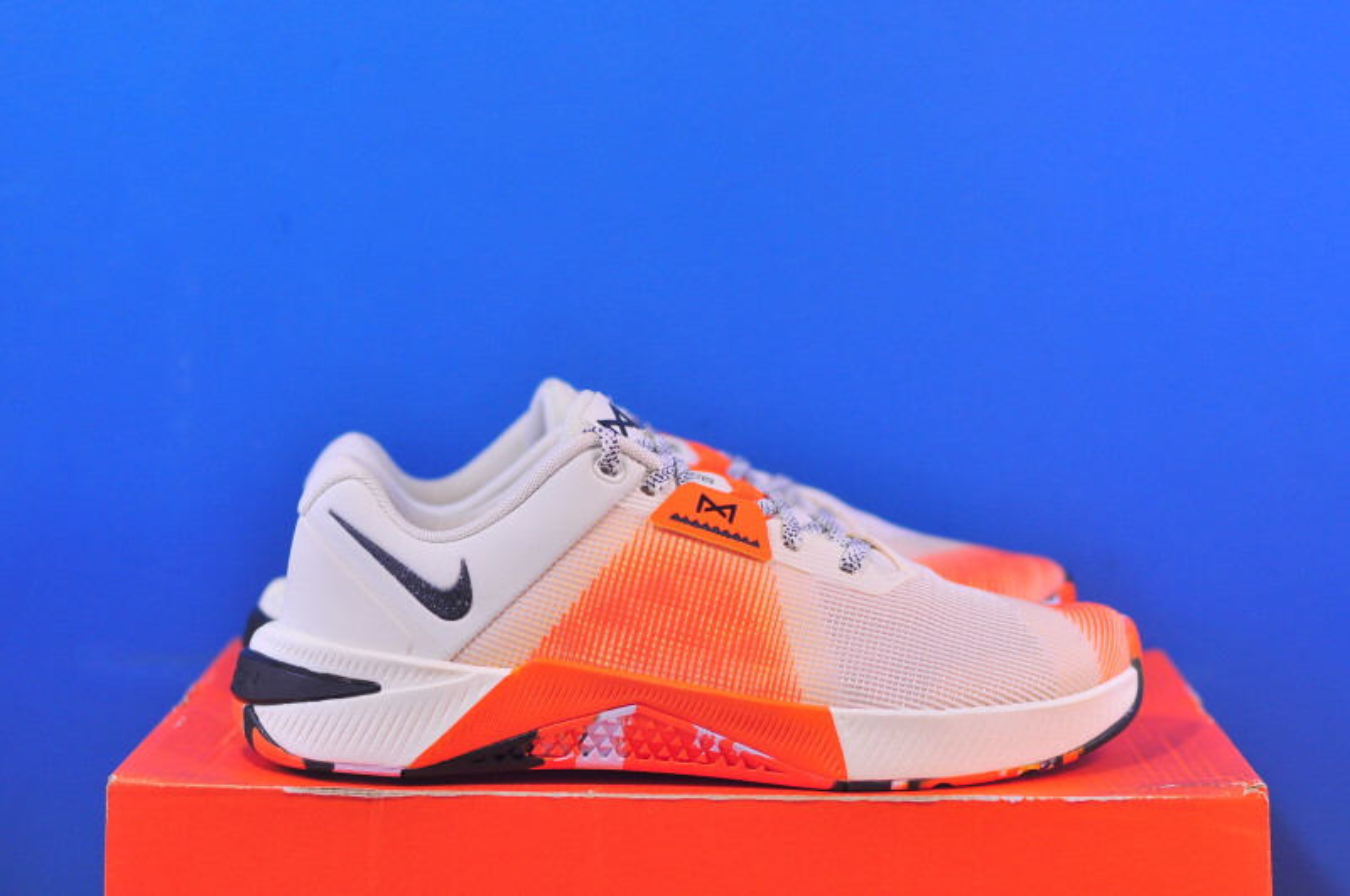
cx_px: 675
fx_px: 2808
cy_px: 448
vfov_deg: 18.1
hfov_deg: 27.0
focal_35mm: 75
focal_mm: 50
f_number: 2.8
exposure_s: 1/320
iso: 250
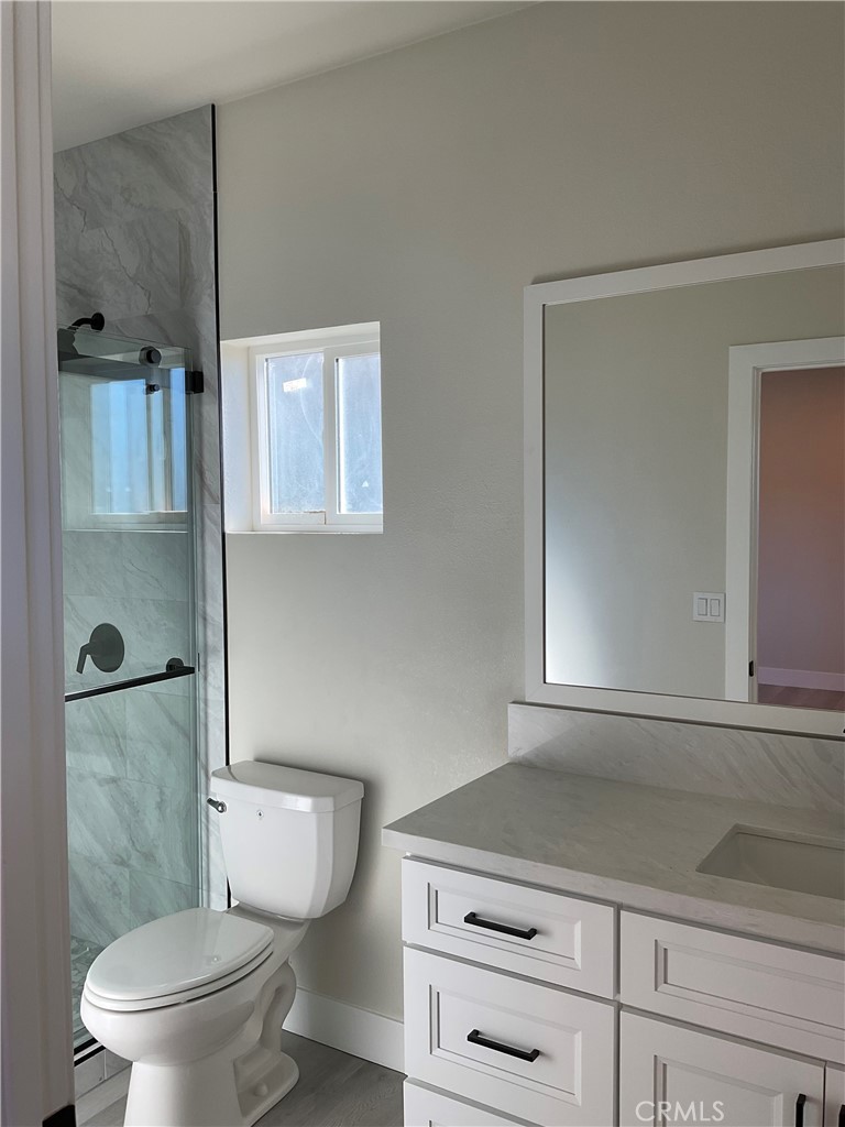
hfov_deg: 48.2
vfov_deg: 61.7
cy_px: 564
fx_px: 944
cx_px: 422
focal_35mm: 29
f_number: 1.8
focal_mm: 3
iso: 20
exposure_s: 1/120
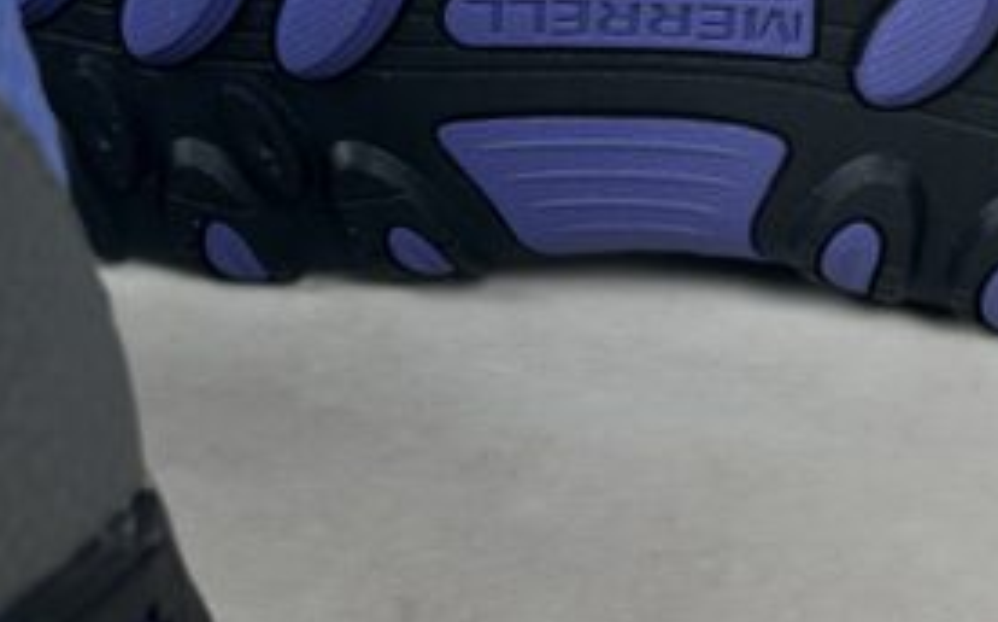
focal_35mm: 80
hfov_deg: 25.9
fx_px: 2174
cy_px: 170
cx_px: 503
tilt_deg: -25.0
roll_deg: +0.2
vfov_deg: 16.2
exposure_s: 1/100
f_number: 1.5
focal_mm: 5.7
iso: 32
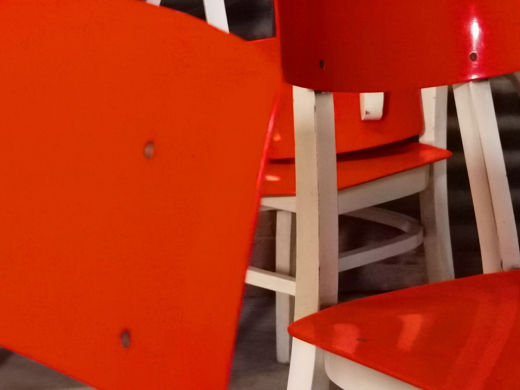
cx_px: 140
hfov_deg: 22.3
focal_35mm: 87
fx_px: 1307
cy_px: 166
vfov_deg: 17.0
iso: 1000
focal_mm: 6.71
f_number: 1.9
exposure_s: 1/100
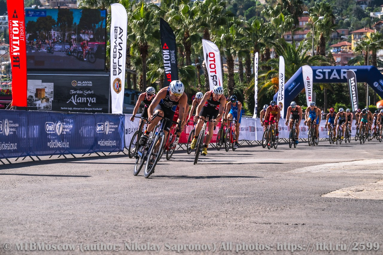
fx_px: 1276
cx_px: 192
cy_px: 128
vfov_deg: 11.4
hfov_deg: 17.1
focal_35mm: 120
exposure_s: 1/1250
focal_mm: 120
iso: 320
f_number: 9
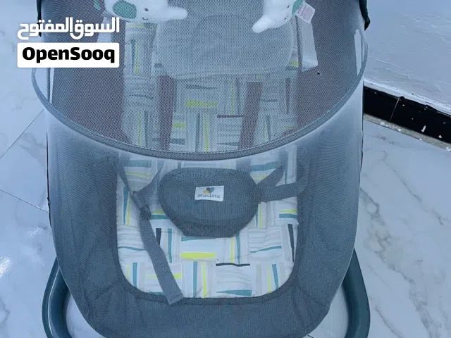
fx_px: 326
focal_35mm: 25
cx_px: 226
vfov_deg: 54.9
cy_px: 169
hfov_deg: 69.4
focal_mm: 5.1
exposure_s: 1/60
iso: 200
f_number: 1.6
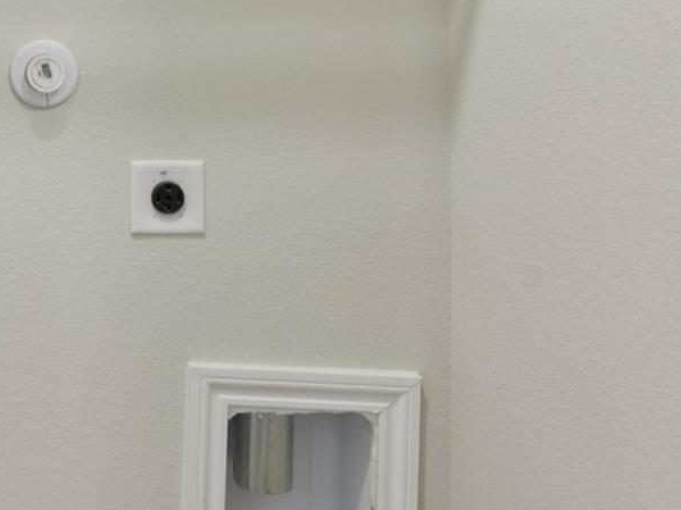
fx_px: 905
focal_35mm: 46
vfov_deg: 30.0
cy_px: 41
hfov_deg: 36.7
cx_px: -13
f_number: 8
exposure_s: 1/8
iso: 400
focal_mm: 14
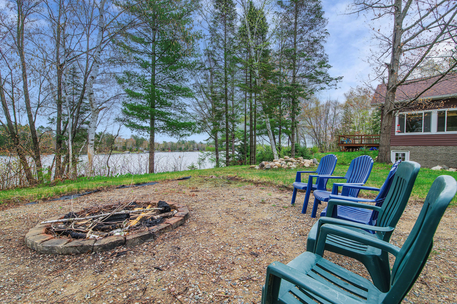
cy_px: 152
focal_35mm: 15
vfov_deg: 77.3
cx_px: 228
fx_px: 190
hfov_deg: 100.4
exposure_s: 1/320
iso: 640
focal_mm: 15
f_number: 8
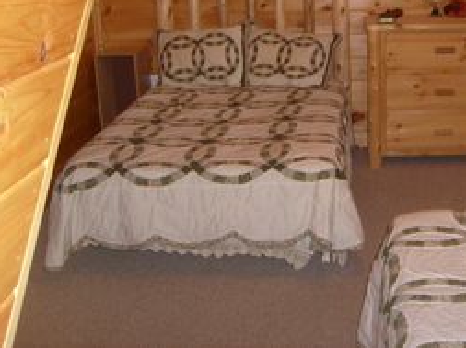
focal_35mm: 51
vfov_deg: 28.2
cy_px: 98
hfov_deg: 37.0
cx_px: 328
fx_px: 686
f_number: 2.8
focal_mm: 5.8
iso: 100
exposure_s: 1/45
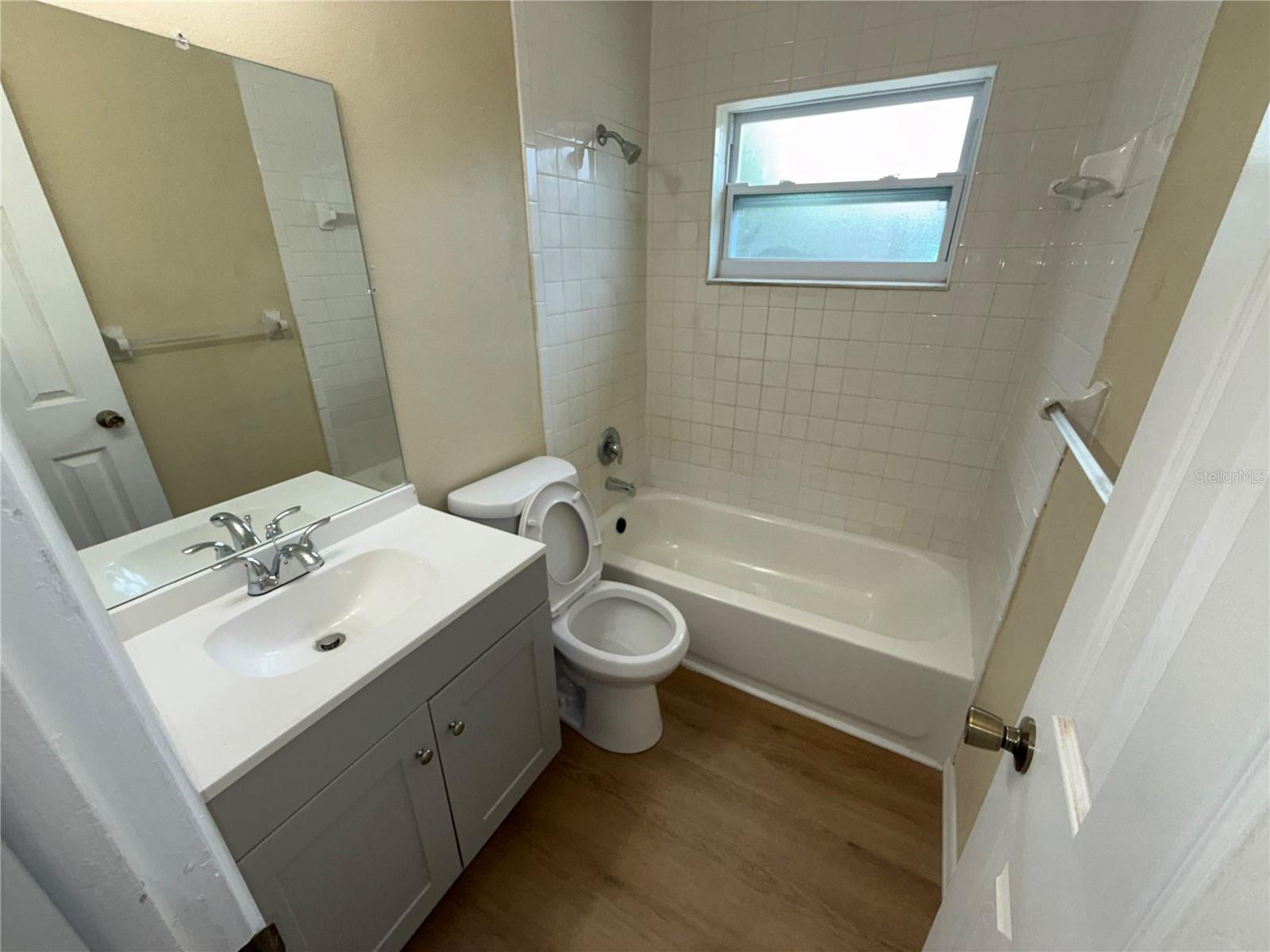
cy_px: 476
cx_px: 635
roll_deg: -0.2
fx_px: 514
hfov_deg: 102.1
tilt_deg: -23.0
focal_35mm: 14
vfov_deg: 85.7
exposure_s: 1/122
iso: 200
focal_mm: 2.22
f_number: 2.2
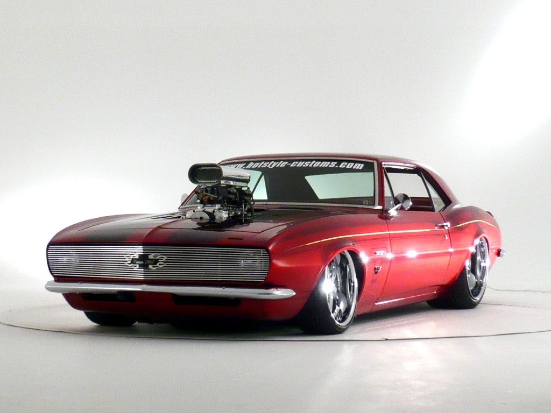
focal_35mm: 72
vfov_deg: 20.4
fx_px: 1146
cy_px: 206
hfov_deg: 27.0
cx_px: 276
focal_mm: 7.9
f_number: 3.7
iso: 100
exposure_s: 1/30
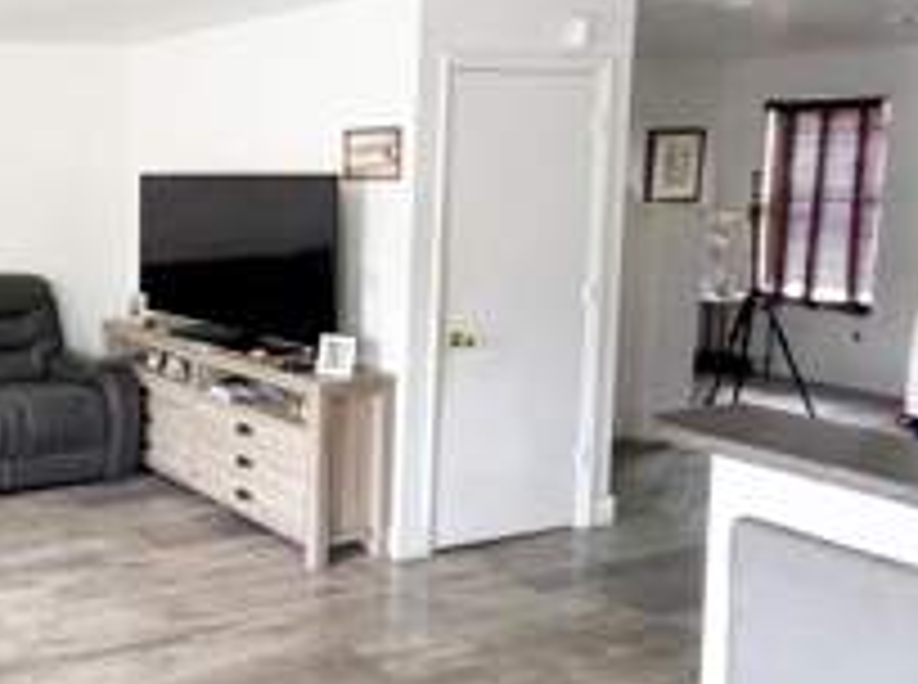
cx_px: -148
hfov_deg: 41.0
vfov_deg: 42.1
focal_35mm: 33
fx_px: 873
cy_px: 218
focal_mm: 2.22
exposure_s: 1/120
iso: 160
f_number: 2.2
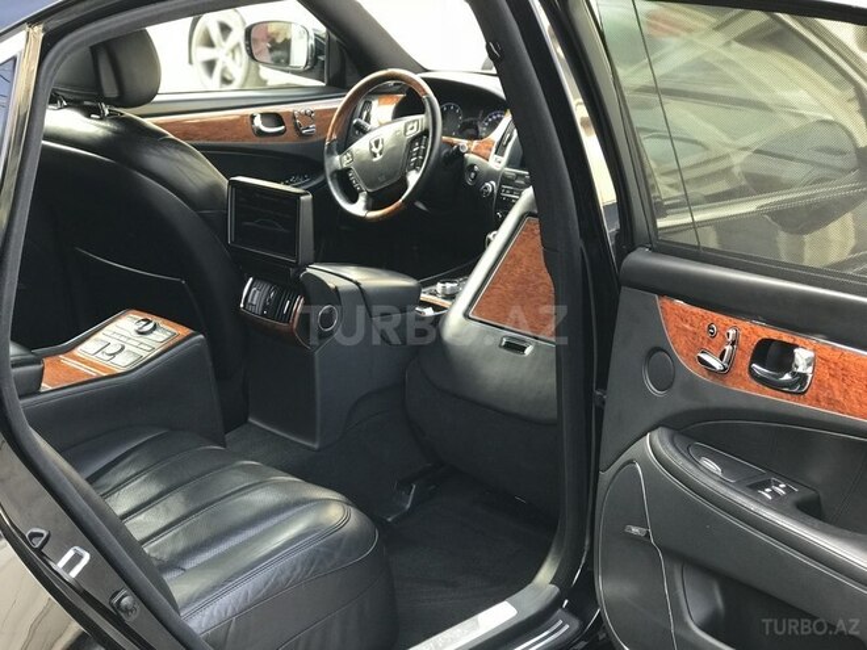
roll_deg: -2.0
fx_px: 1428
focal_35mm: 57
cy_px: 325
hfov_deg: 33.8
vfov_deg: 25.7
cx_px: 434
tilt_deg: -17.9
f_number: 2.8
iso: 80
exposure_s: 1/50
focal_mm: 6.6
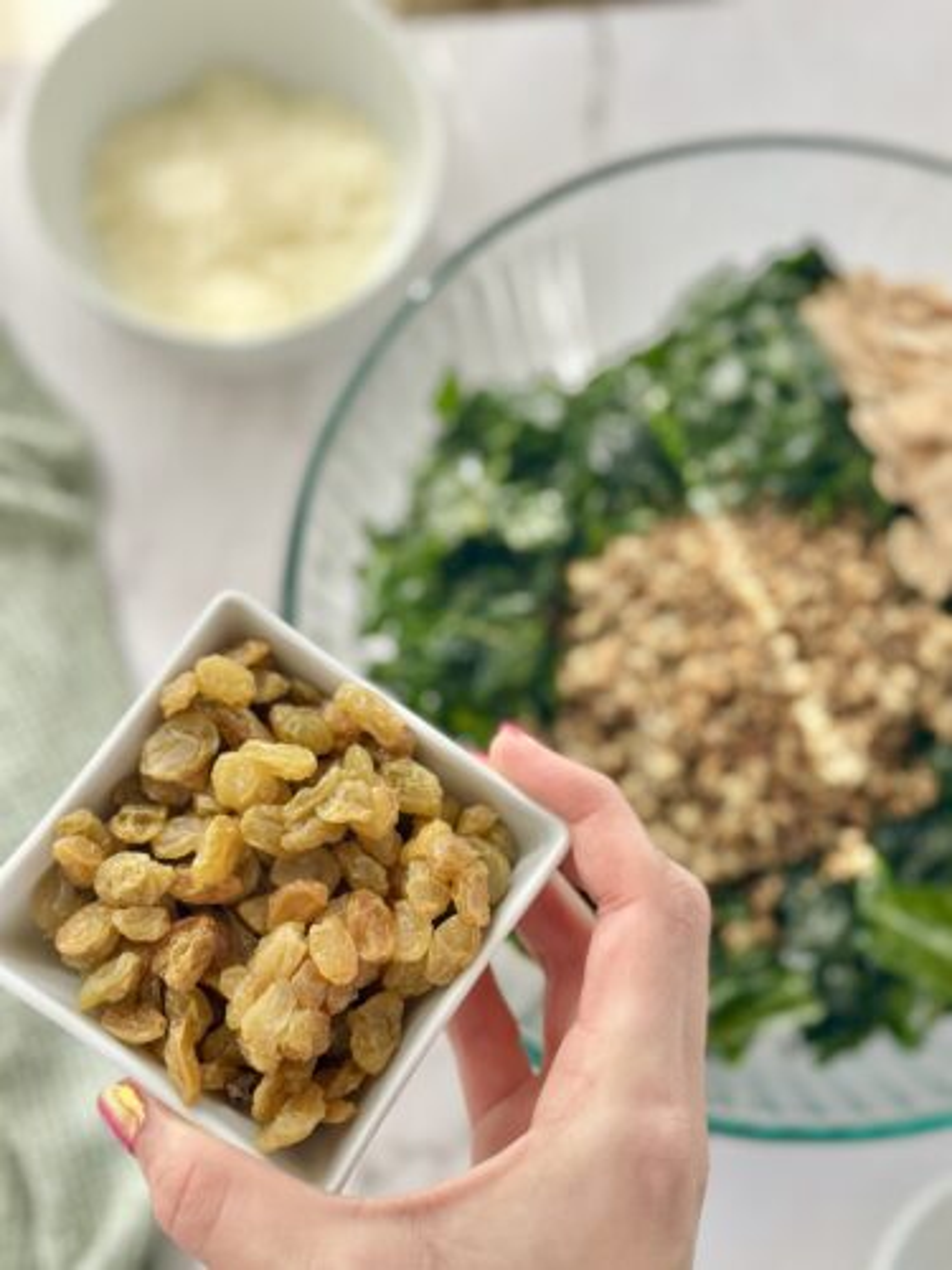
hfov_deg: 30.3
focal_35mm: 48
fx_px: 1760
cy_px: 635
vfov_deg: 39.7
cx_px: 476
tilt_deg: -76.7
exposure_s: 1/810
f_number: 1.78
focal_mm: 6.86
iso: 80
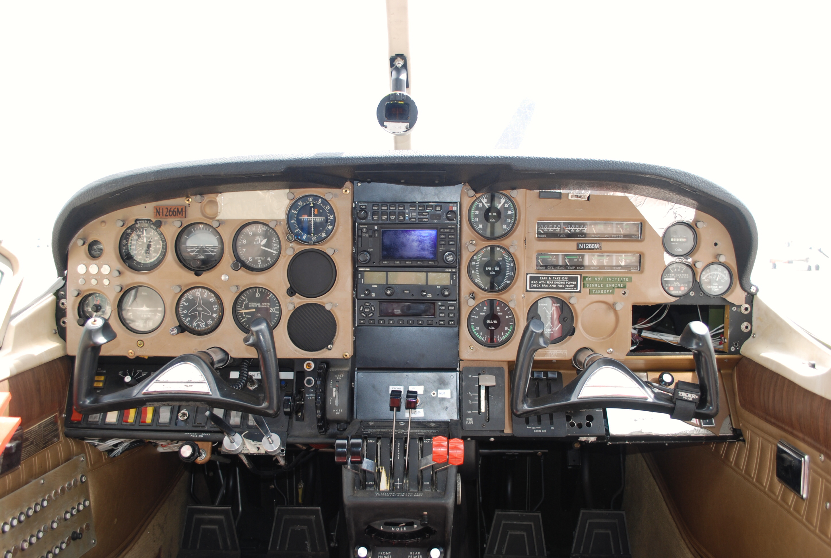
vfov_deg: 43.8
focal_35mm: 30
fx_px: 694
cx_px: 416
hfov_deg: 61.8
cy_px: 279
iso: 140
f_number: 3.8
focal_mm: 20
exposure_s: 1/125
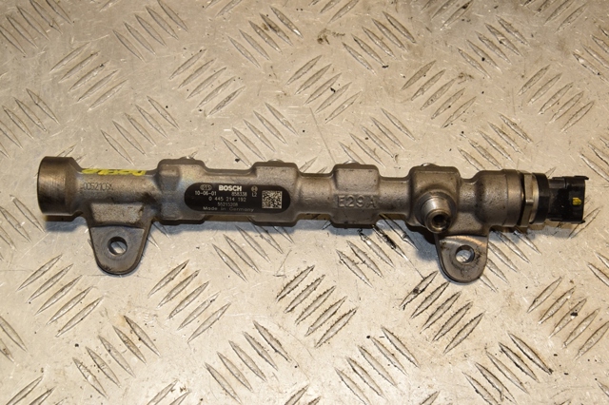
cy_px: 202
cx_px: 304
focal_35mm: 63
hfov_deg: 31.9
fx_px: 1065
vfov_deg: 21.5
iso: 800
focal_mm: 42
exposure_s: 1/200
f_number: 10
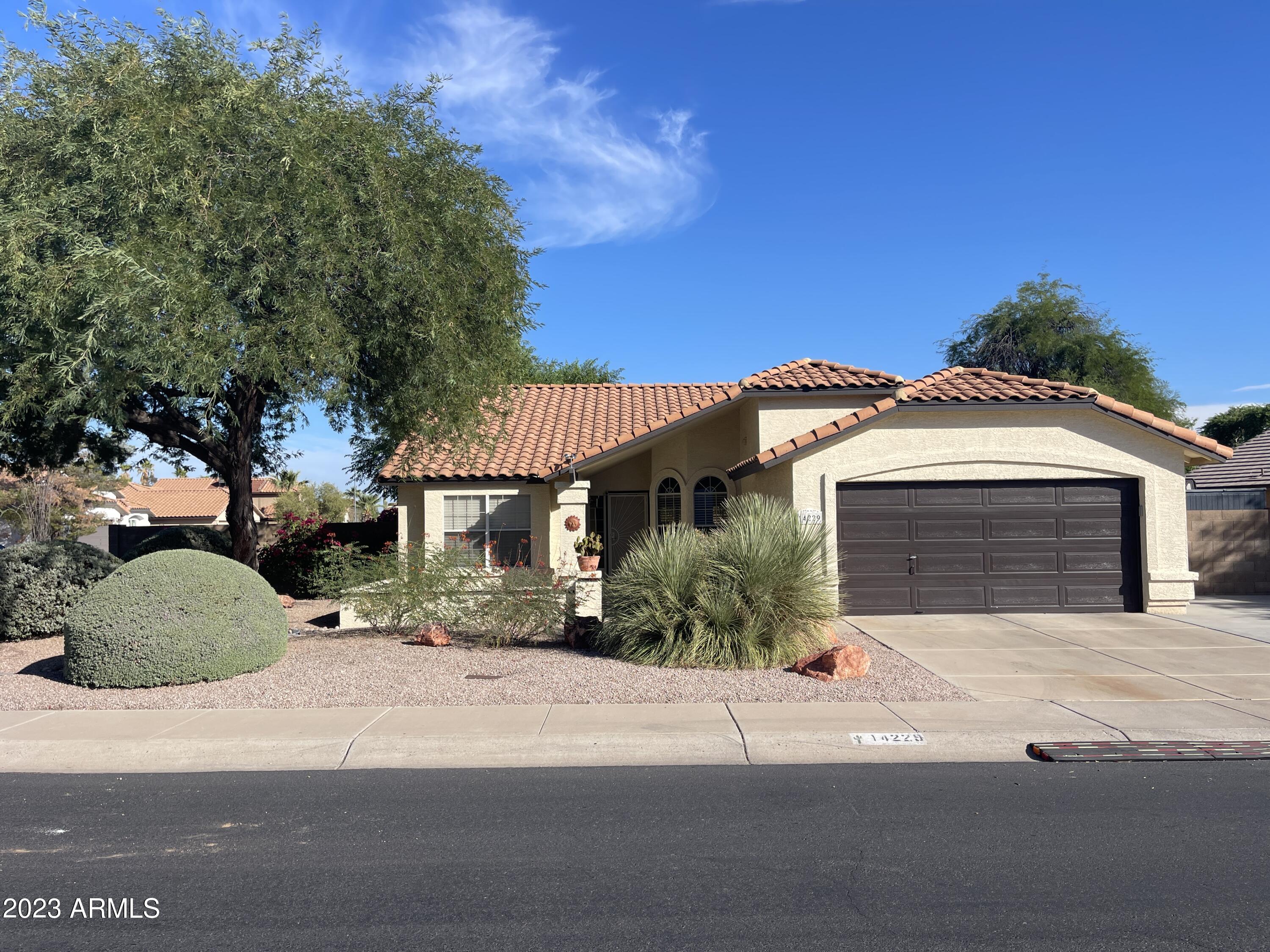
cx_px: 635
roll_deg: +1.4
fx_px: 917
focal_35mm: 25
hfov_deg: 69.4
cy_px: 476
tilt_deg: +0.2
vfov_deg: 54.9
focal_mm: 5.1
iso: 32
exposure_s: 1/3257
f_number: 1.6
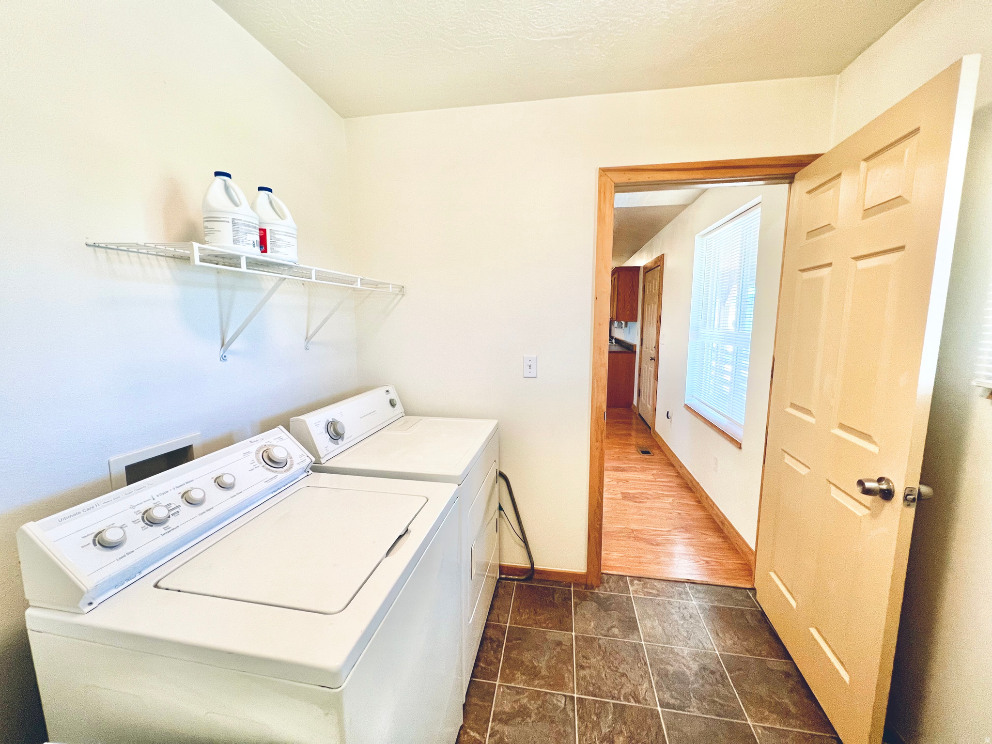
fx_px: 373
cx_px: 496
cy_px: 372
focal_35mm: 13
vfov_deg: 89.9
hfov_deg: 106.2
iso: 200
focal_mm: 1.57
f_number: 1.8
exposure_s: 1/120
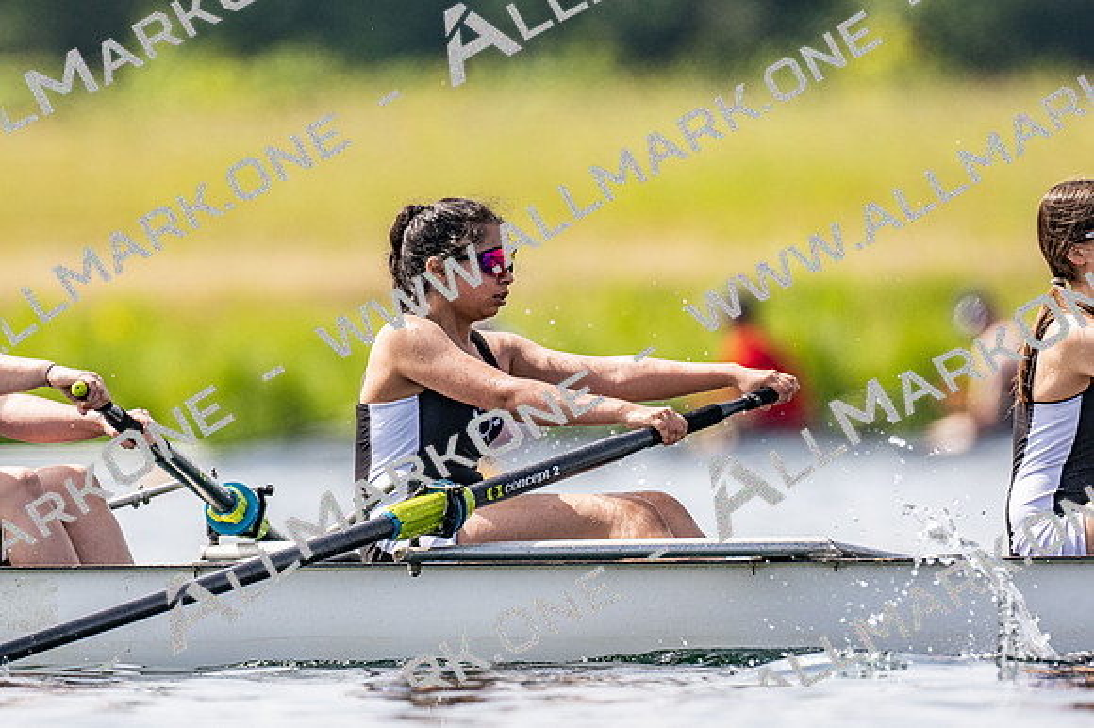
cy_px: 364
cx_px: 547
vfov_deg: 1.5
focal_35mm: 900
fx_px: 27333
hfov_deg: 2.3
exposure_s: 1/2500
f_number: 5
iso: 280
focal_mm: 600
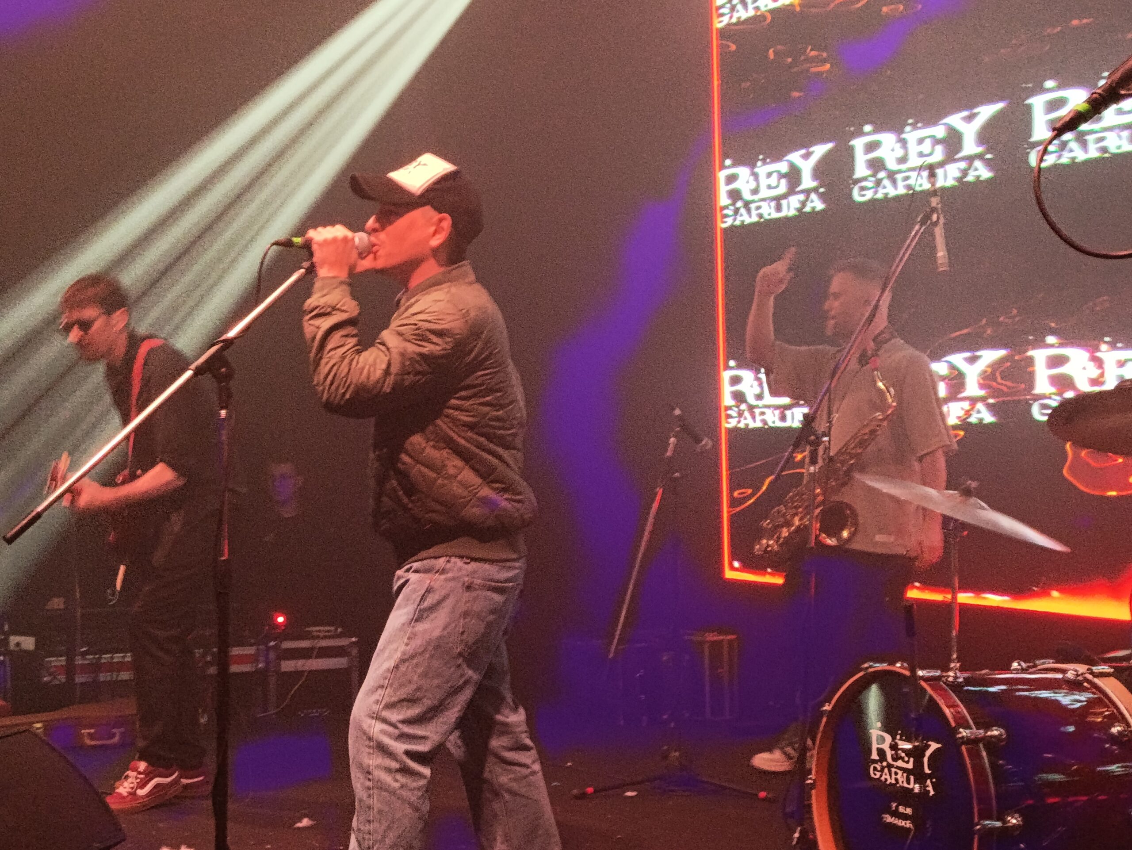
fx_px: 1963
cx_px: 566
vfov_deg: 24.4
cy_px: 425
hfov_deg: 32.2
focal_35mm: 60
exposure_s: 1/25
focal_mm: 4.71
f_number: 1.7
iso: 500
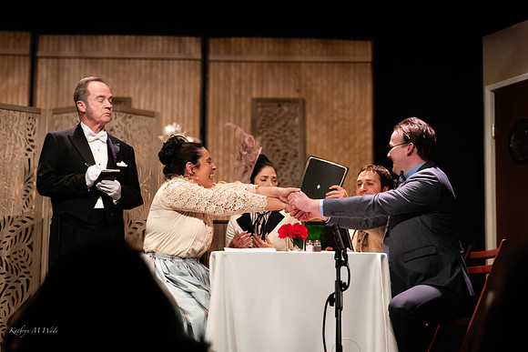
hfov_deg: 30.3
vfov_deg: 20.5
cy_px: 176
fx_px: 974
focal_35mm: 66
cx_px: 264
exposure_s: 1/400
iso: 4000
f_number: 5
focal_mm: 58
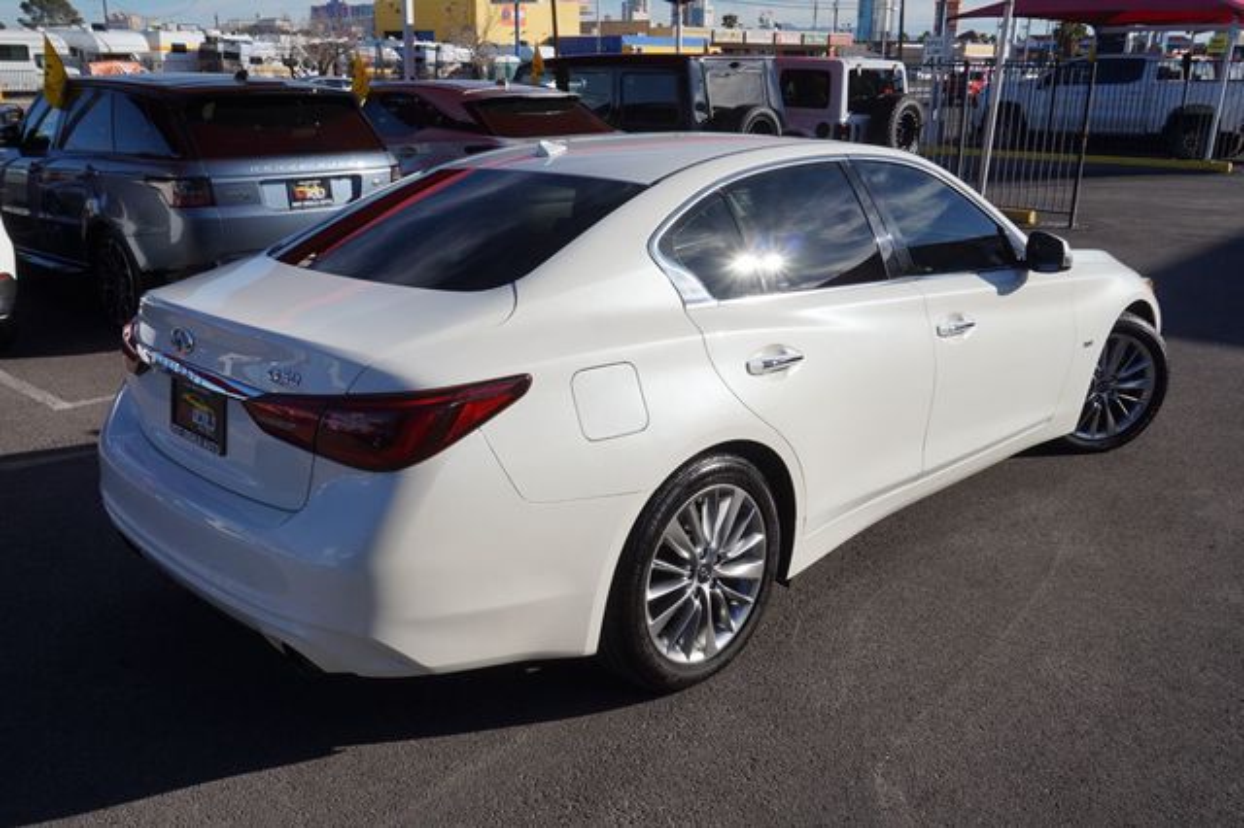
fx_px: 1036
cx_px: 622
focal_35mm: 30
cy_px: 414
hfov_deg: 62.0
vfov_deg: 43.6
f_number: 10
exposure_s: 1/320
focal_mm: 20
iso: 100
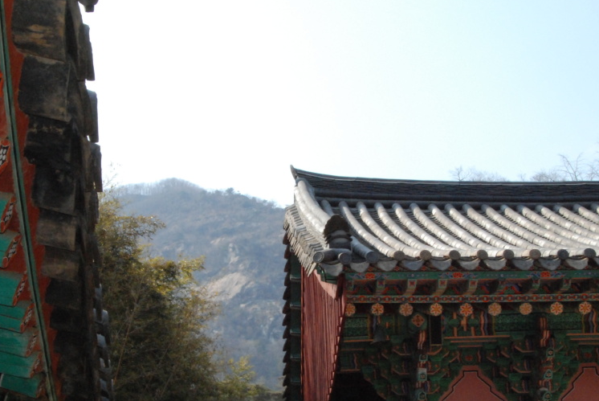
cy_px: 257
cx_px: 283
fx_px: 1166
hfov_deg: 28.8
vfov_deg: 19.5
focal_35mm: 70
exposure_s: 1/200
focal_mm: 34
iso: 1600
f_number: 25
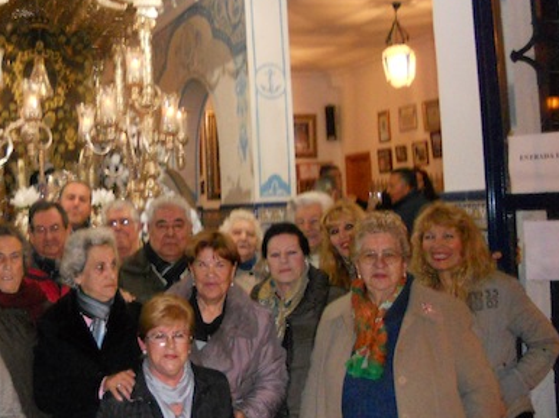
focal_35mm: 56
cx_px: 106
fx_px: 904
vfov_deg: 25.9
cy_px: 135
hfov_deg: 33.3
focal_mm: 4.9
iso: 500
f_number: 3.2
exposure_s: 1/25
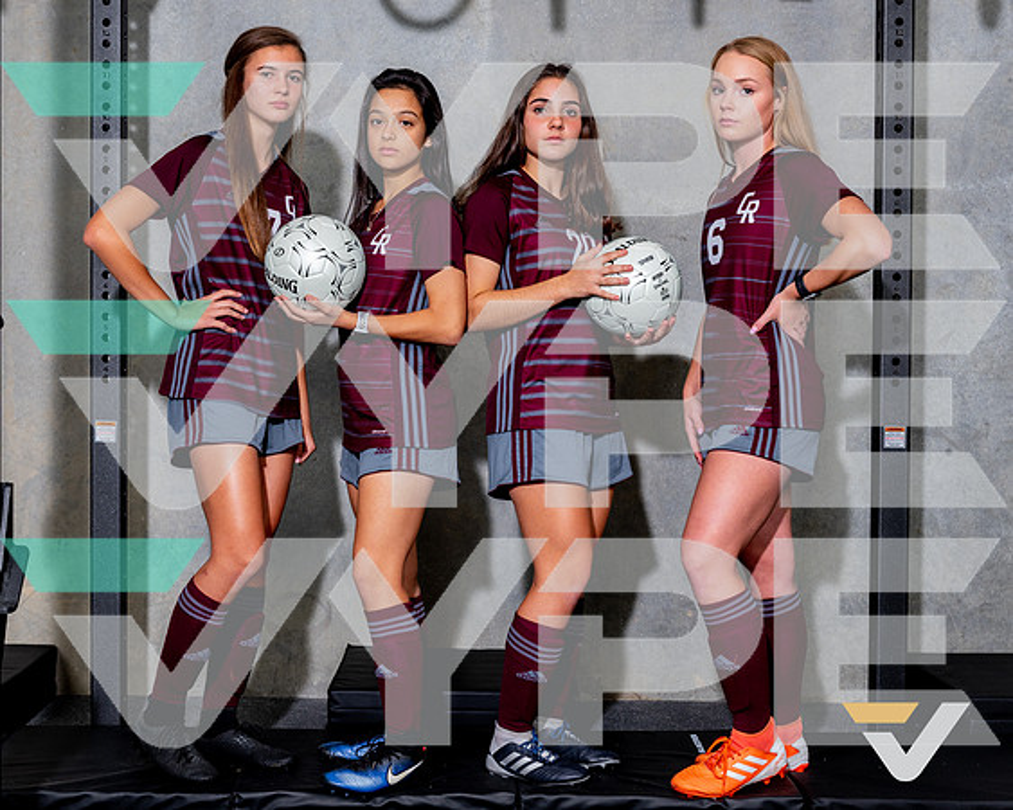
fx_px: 1589
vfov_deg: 28.6
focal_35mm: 53
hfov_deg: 35.3
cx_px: 422
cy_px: 392
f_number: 5
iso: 160
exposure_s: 1/160
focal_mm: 44
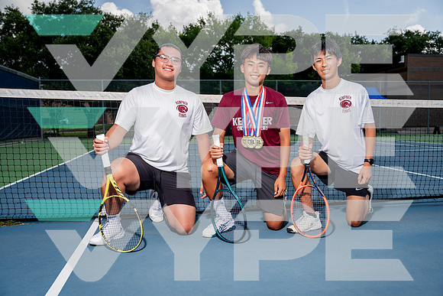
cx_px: 222
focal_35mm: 33
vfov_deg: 40.0
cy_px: 148
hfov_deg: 57.2
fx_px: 406
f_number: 4
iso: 100
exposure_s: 1/1000
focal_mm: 33
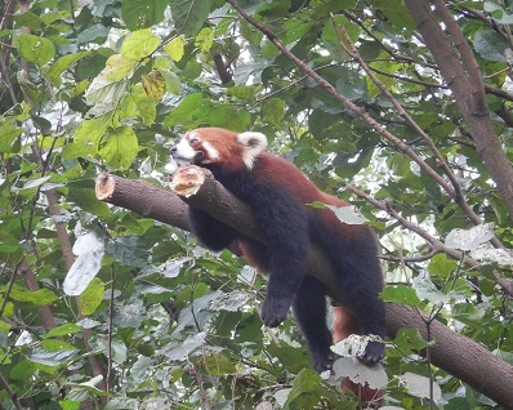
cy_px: 195
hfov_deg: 10.8
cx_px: 258
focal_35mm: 178
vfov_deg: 8.7
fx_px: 2701
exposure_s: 1/25
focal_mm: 27.5
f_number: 5.5
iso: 200
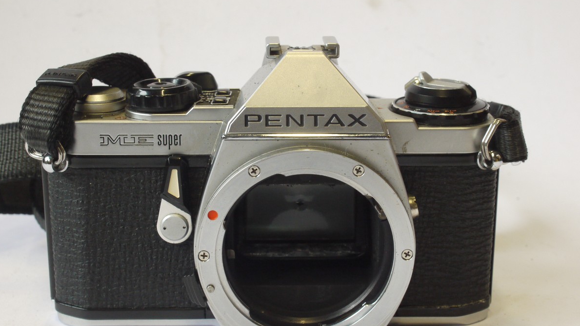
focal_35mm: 66
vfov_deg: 18.3
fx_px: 1015
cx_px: 289
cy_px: 182
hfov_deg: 31.9
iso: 800
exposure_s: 1/50
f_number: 10
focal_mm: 30
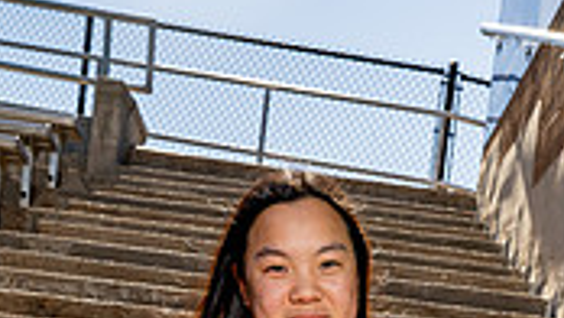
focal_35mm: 95
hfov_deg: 22.4
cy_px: 685
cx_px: 314
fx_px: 1421
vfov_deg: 11.2
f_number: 8
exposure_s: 1/250
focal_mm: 35
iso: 100
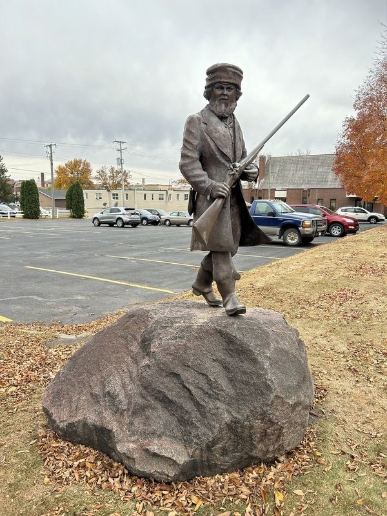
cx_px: 194
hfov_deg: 53.1
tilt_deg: -10.5
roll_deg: -0.6
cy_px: 258
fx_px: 388
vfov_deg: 67.3
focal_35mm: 26
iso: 40
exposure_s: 1/233
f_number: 1.5
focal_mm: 5.7
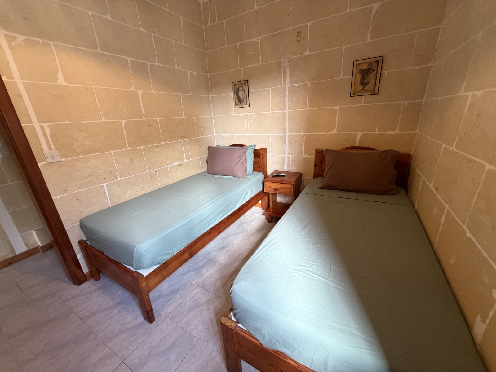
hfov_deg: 102.1
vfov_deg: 85.7
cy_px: 186
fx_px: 201
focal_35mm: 14
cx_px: 248
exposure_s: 1/60
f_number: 2.2
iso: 320
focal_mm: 2.22
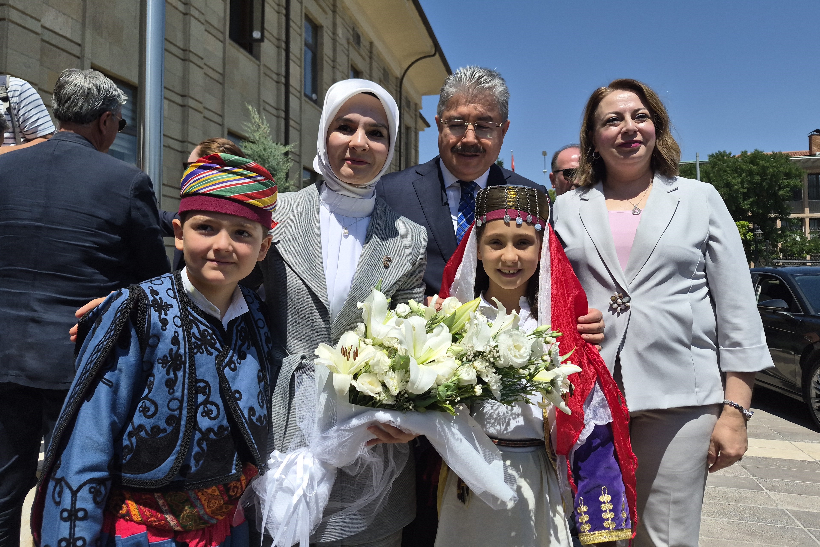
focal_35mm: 25
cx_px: 411
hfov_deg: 71.5
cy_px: 259
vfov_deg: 51.3
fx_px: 569
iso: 80
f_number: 1.8
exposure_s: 1/7456
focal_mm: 5.4
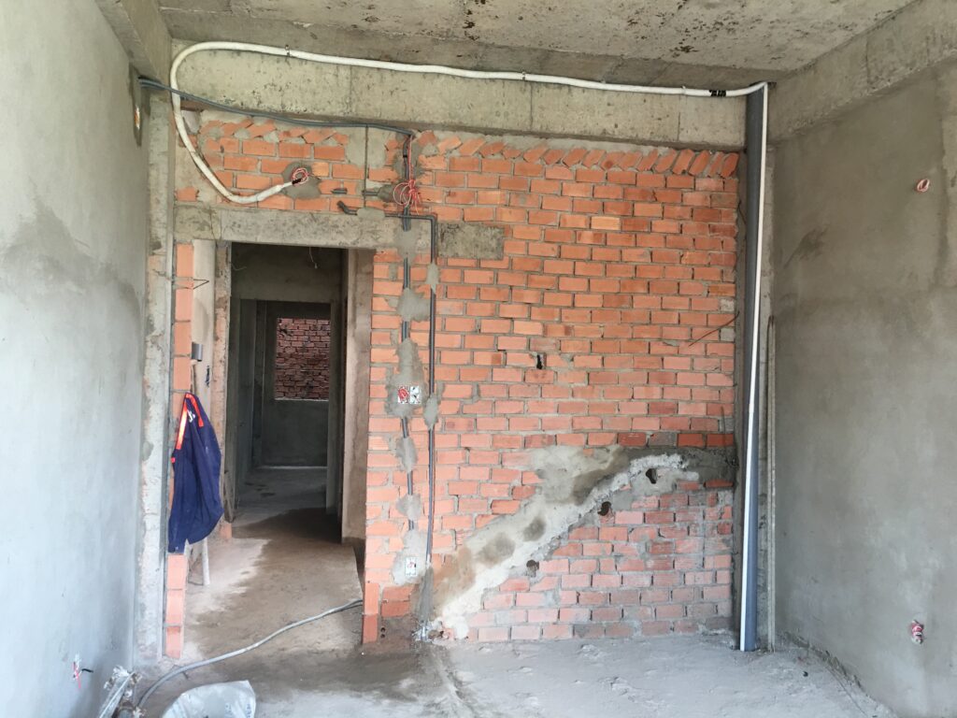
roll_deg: -1.0
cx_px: 478
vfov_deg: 48.2
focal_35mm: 29
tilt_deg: +3.1
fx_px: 802
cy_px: 359
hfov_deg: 61.7
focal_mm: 4.15
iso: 50
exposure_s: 1/33
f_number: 2.2
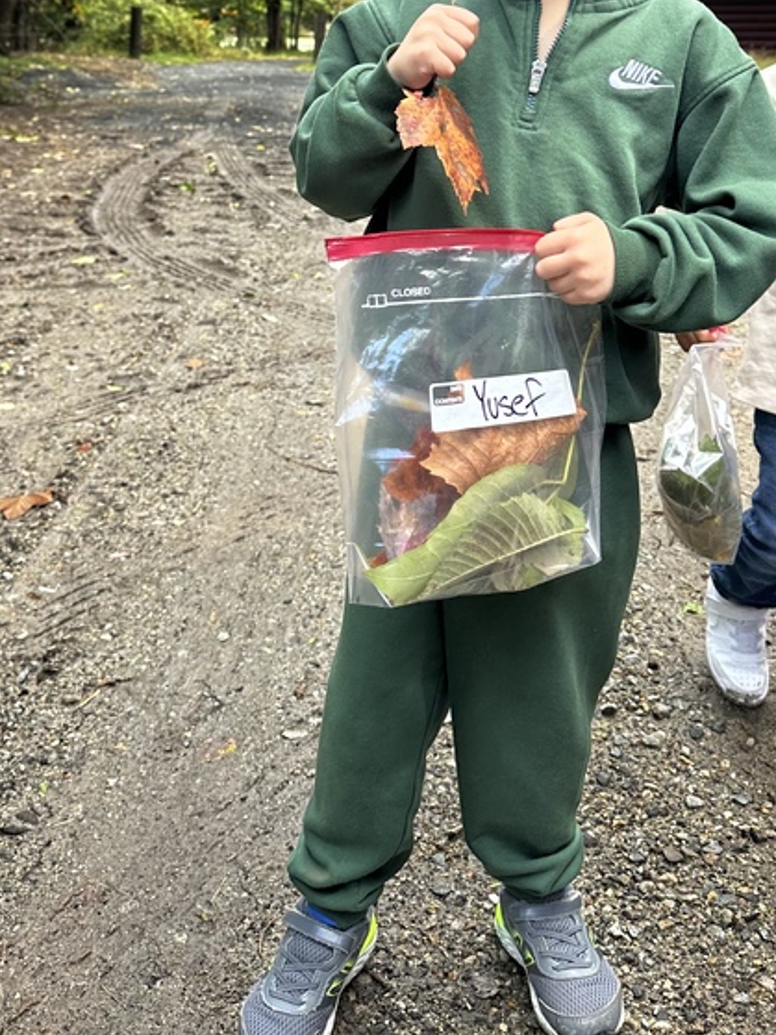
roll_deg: -1.3
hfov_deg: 32.9
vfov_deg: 40.8
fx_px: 1316
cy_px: 181
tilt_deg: -6.7
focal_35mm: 44
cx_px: 400
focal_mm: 6.86
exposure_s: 1/303
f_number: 1.78
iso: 80
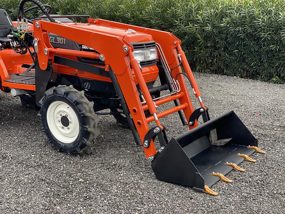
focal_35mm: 52
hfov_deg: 36.8
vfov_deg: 28.0
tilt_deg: -10.3
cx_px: 142
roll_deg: -1.0
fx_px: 428
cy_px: 107
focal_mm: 6
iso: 80
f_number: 2
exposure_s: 1/122
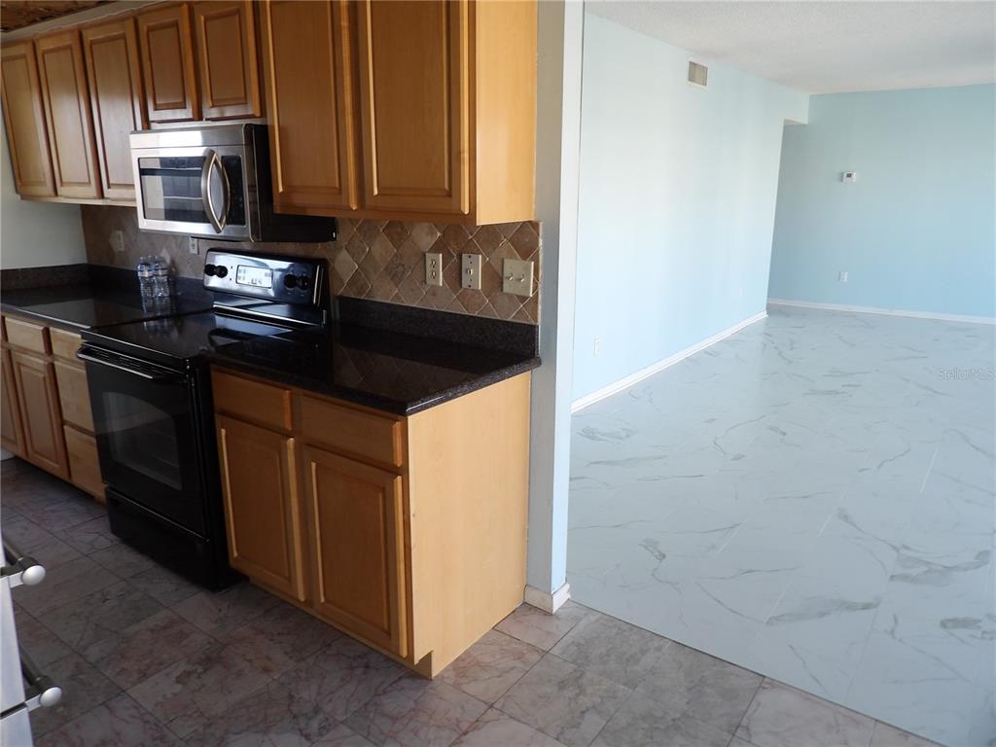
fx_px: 691
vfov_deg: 56.8
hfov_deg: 71.6
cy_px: 374
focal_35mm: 24
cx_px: 498
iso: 105
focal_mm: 4.3
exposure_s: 1/33
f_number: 3.2
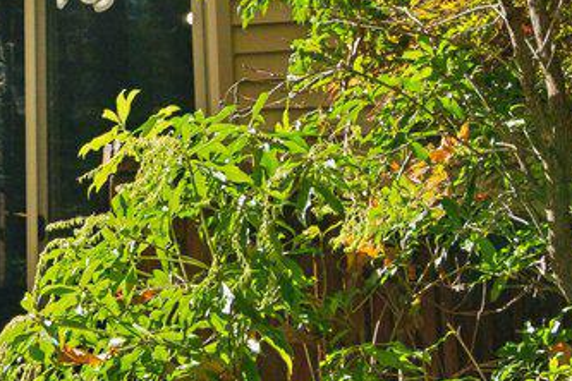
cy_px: -217
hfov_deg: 22.1
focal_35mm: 86
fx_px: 1366
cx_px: -89
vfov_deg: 14.6
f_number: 7.1
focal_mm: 14
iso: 400
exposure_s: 1/500
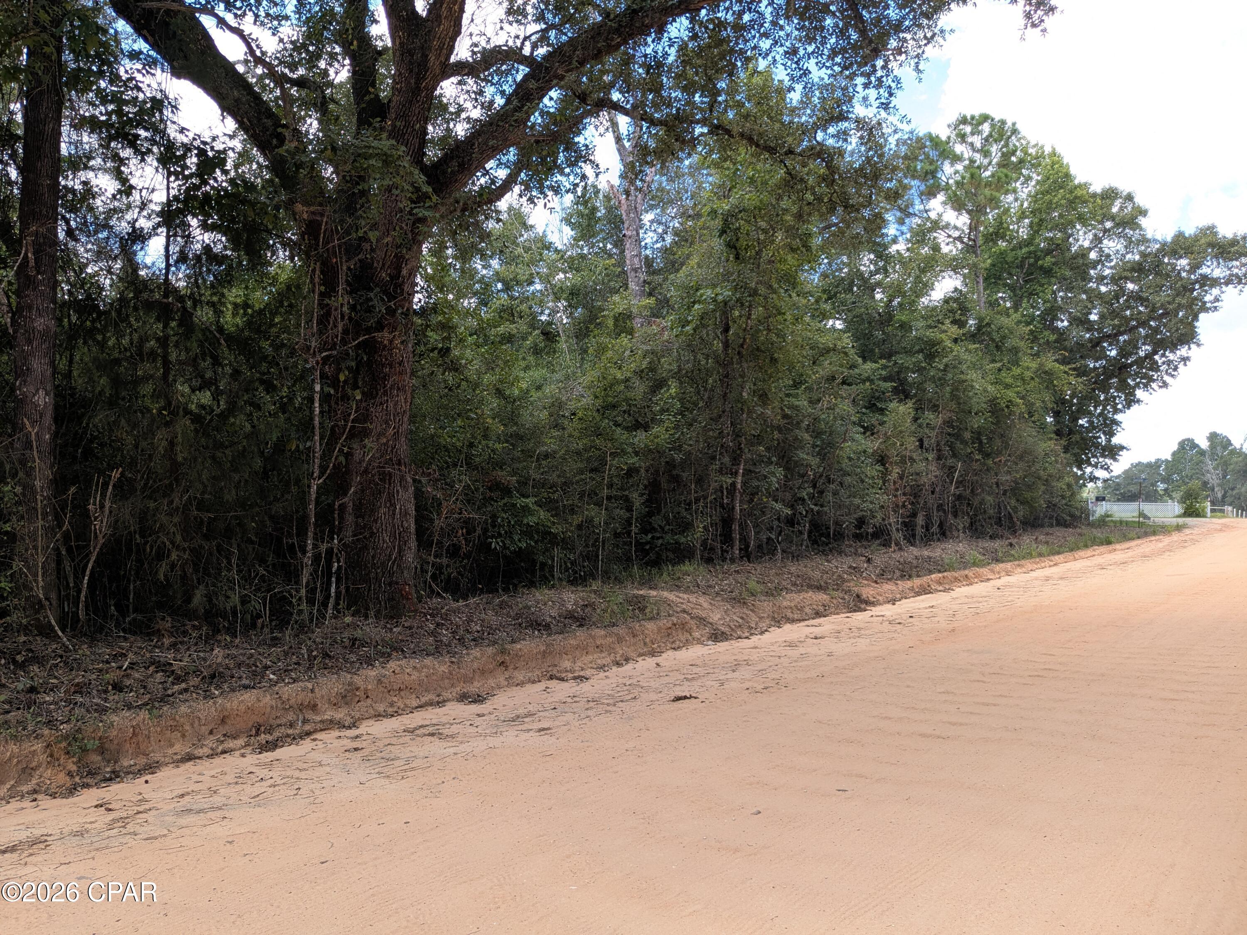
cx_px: 624
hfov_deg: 65.3
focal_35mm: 27
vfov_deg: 51.4
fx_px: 973
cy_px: 468
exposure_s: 1/425
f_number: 1.73
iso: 46
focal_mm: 4.38
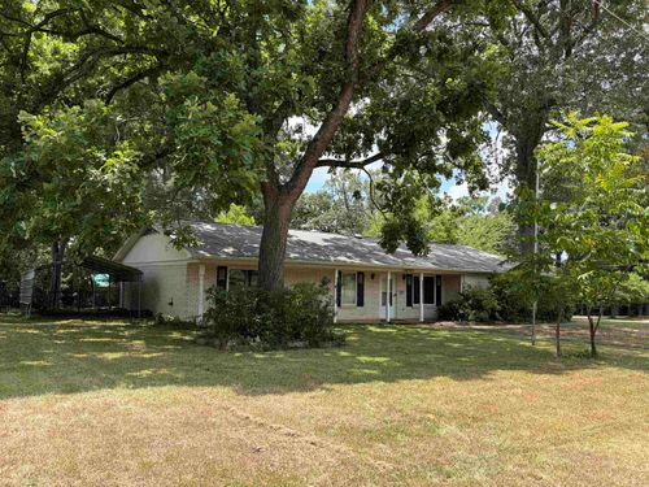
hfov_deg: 67.3
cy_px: 244
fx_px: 487
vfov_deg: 53.1
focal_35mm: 26
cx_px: 324
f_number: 1.6
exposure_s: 1/1196
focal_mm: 5.96
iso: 50
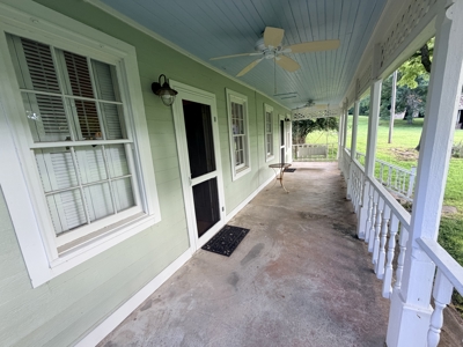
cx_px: 232
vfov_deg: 85.7
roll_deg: +4.4
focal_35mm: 14
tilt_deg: -9.7
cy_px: 174
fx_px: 187
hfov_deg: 102.1
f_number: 2.2
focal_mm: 2.22
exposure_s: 1/121
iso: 125
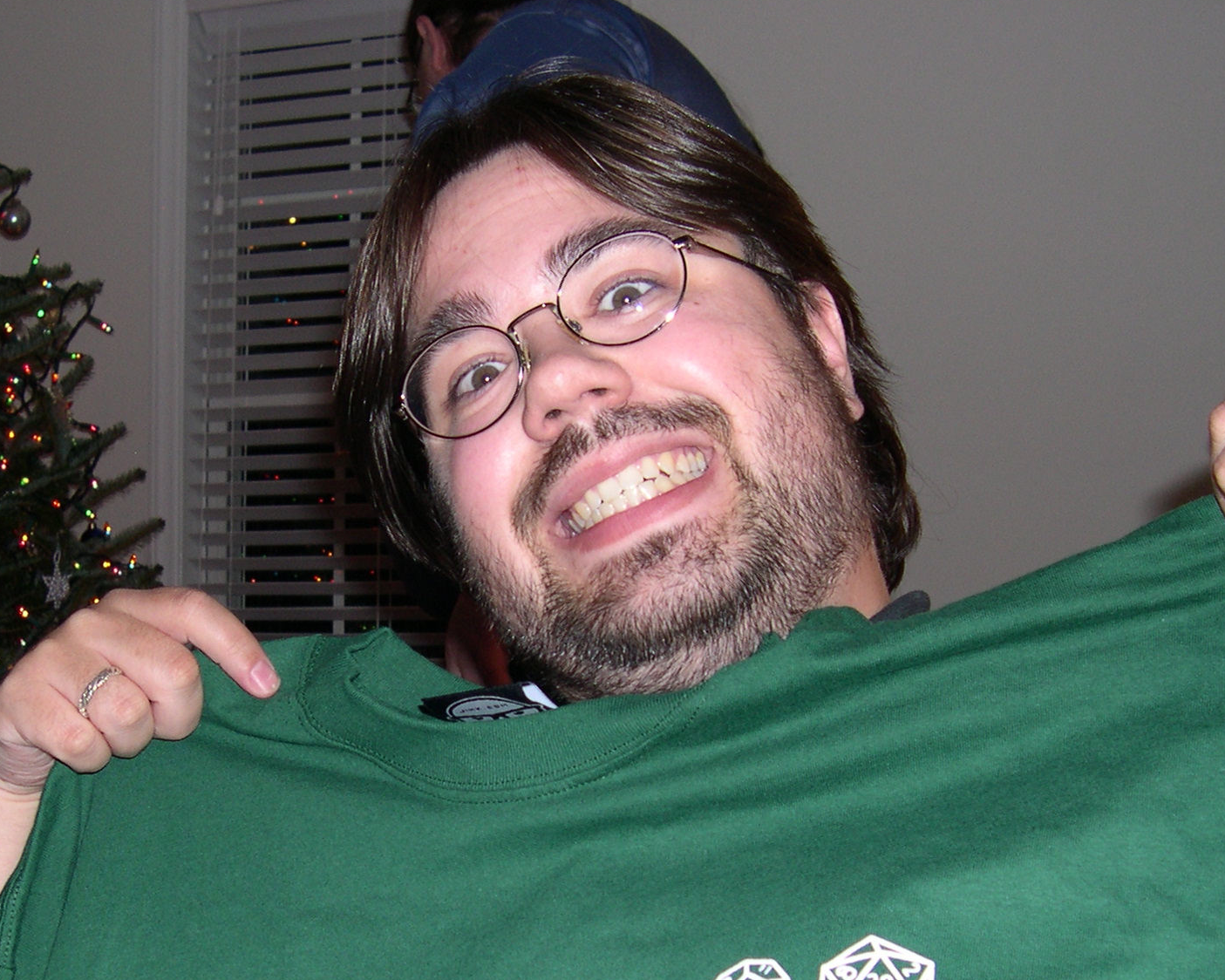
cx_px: 406
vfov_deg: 25.1
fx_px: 2175
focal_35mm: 60
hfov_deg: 31.2
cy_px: 730
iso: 100
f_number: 2.8
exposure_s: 1/60
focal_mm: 8
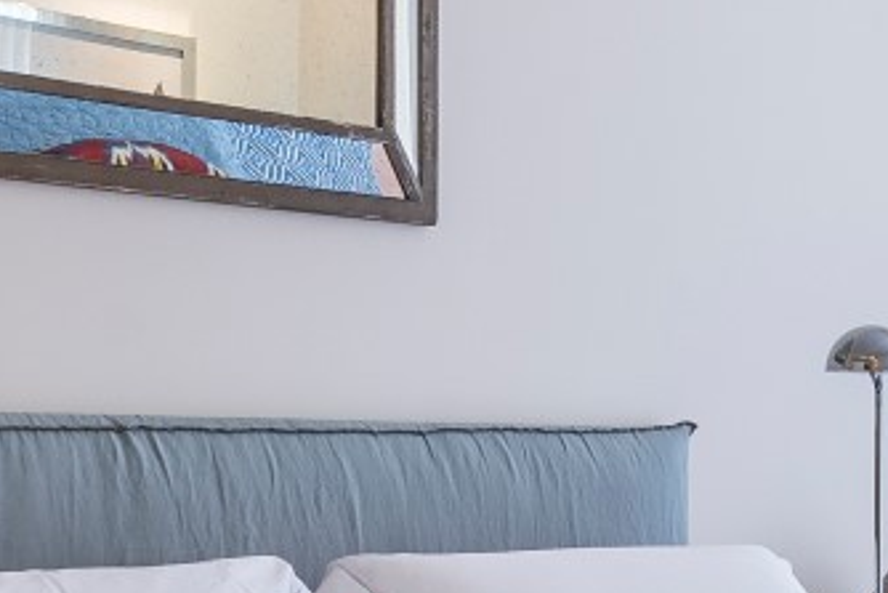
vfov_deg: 15.4
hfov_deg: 21.6
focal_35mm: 88
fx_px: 2171
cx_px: 1041
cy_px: 489
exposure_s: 1/2
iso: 50
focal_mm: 14
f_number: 6.3
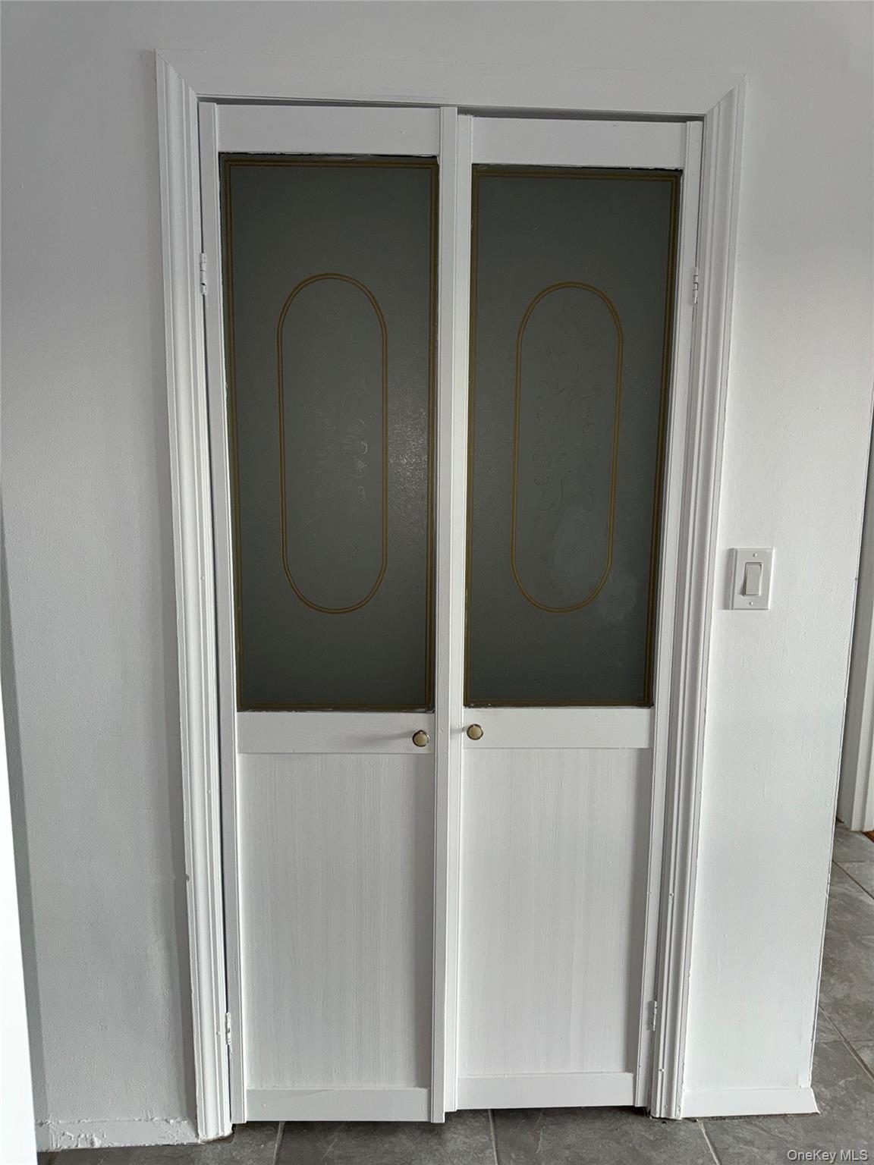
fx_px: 808
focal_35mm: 24
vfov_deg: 71.6
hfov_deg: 56.8
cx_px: 437
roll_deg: -1.3
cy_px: 582
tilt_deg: -8.3
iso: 80
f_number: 1.78
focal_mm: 6.76
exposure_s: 1/41
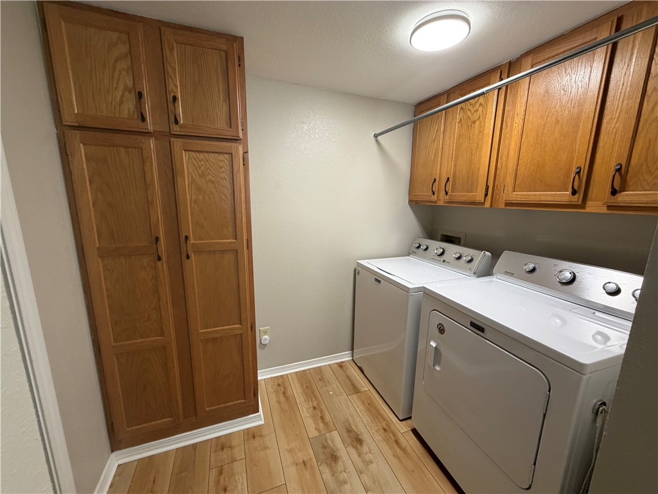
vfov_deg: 85.7
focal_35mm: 14
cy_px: 247
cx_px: 329
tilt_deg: -11.5
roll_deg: -0.1
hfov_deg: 102.1
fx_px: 266
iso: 250
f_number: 2.2
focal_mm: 2.22
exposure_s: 1/60
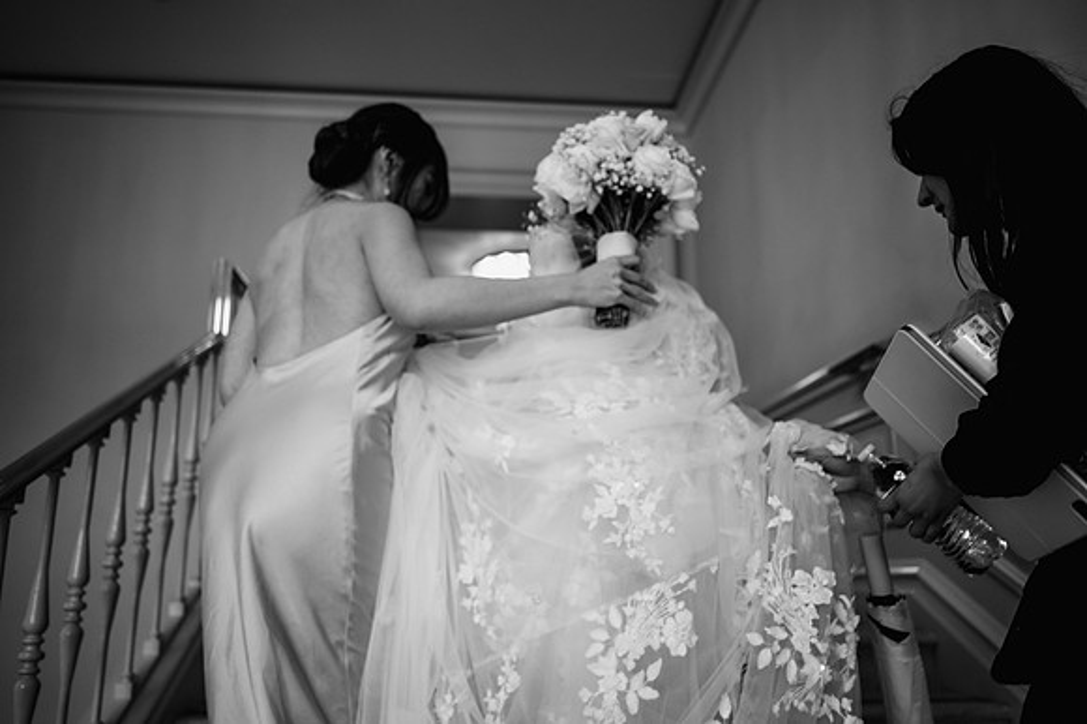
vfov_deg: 46.4
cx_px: 544
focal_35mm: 28
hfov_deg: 65.5
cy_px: 362
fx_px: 845
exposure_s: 1/100
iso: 100
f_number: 2.8
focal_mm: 28
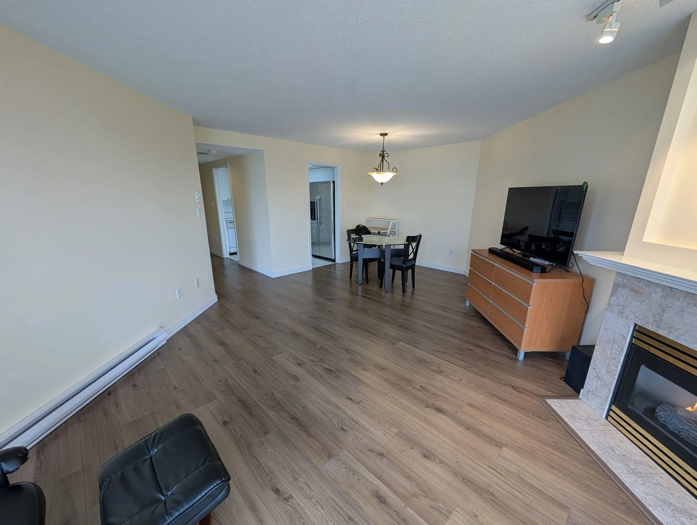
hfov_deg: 106.1
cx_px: 354
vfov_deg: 89.9
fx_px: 262
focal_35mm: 13
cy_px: 281
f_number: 1.7
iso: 83
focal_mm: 2.02
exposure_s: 1/120
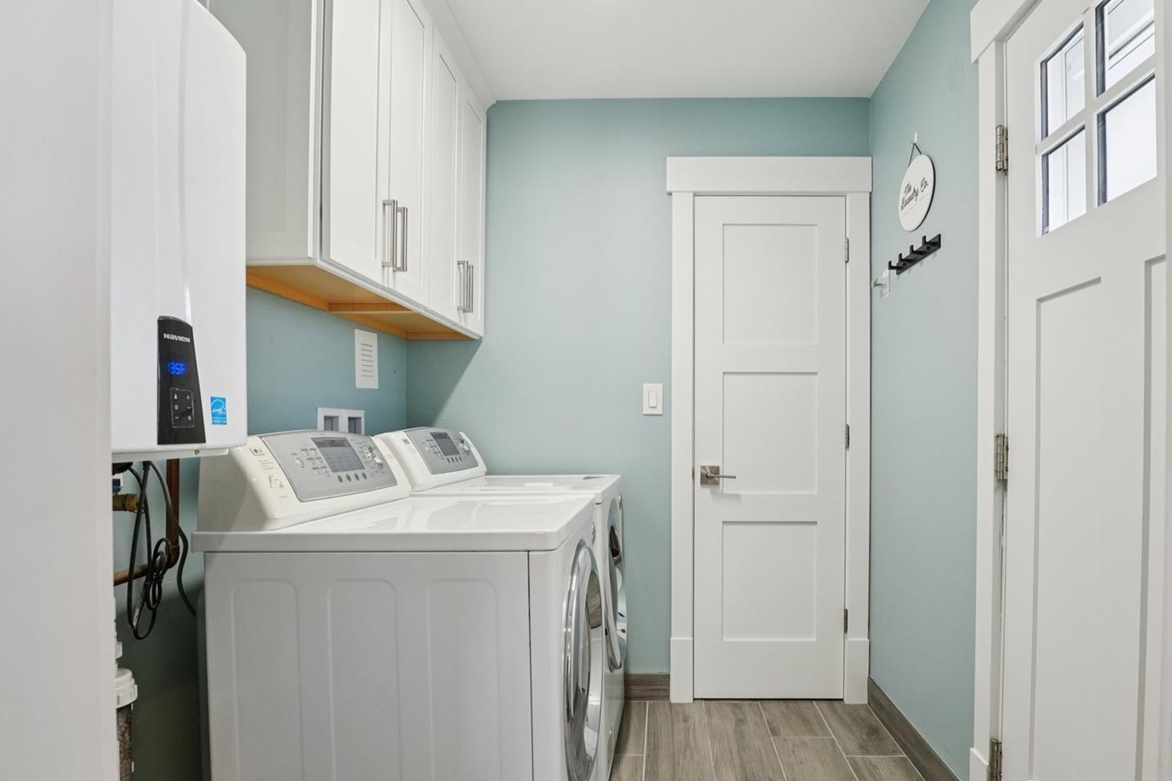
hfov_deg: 88.0
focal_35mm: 19
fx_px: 604
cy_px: 432
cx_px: 644
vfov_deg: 65.6
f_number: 8
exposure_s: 1/30
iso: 320
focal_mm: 11
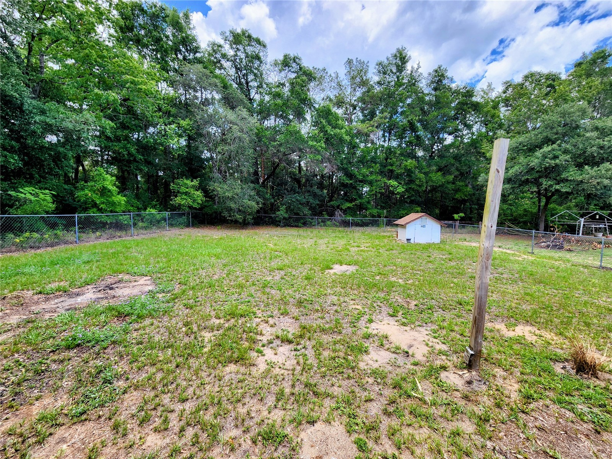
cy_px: 230
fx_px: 230
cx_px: 306
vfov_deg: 89.9
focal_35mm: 13
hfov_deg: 106.2
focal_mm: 2.2
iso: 50
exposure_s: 1/754
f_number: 2.2
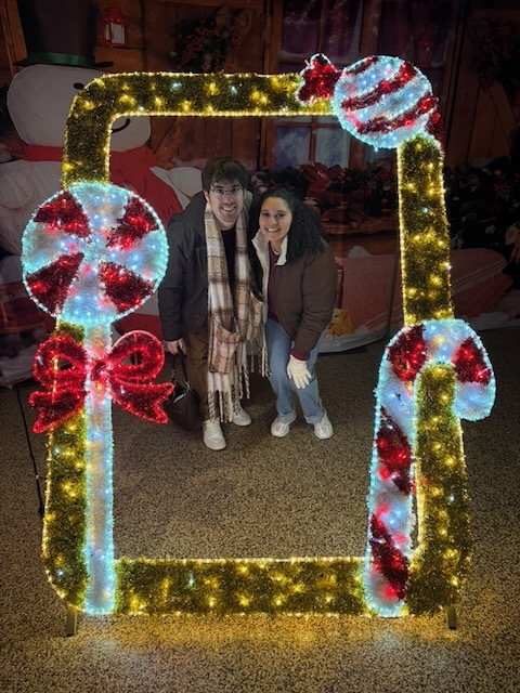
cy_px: 346
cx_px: 260
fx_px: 481
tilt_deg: -22.3
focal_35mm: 24
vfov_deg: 71.6
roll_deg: +2.1
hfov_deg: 56.8
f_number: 1.78
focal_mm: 6.76
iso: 320
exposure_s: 1/120
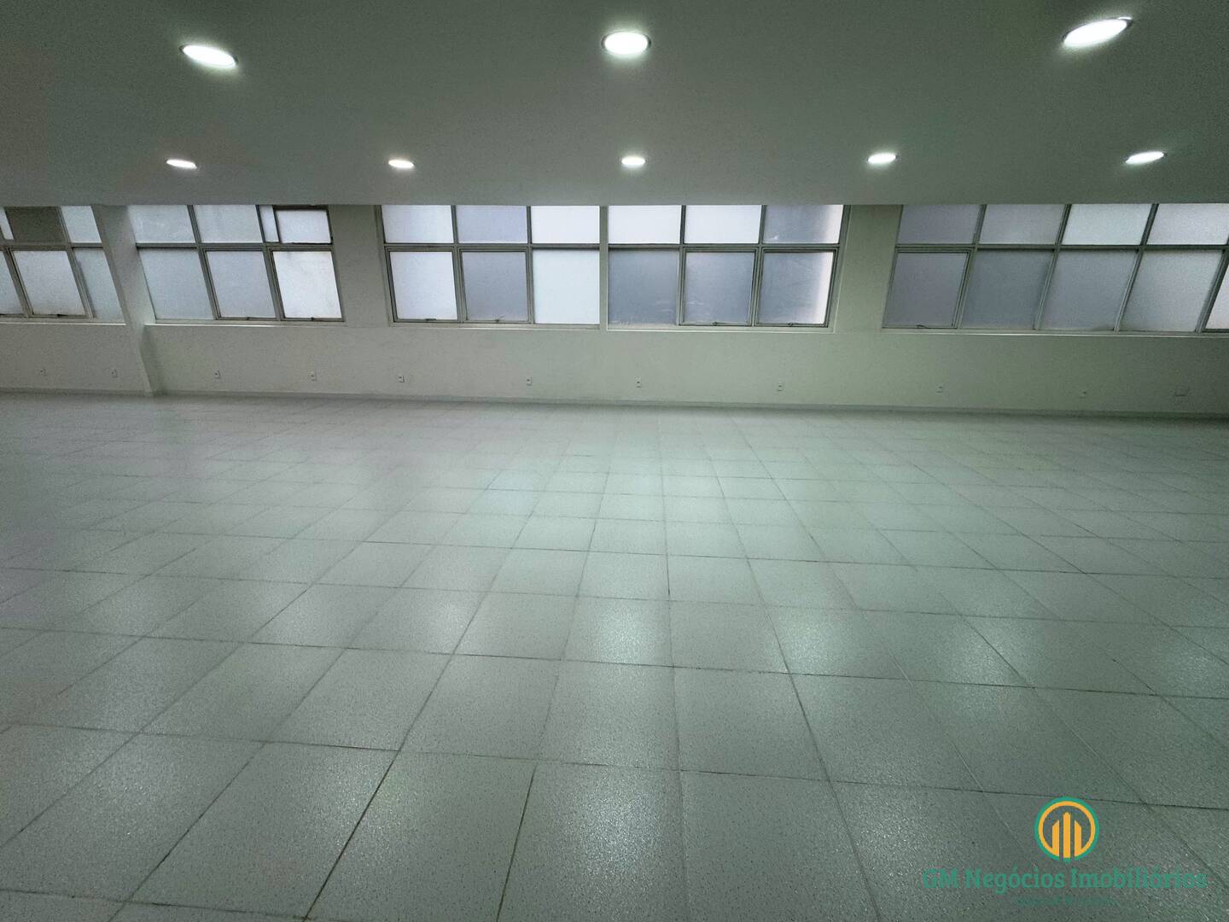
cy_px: 461
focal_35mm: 14
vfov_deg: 85.7
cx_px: 614
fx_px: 497
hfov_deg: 102.1
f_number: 2.2
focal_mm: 2.22
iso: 64
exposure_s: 1/120
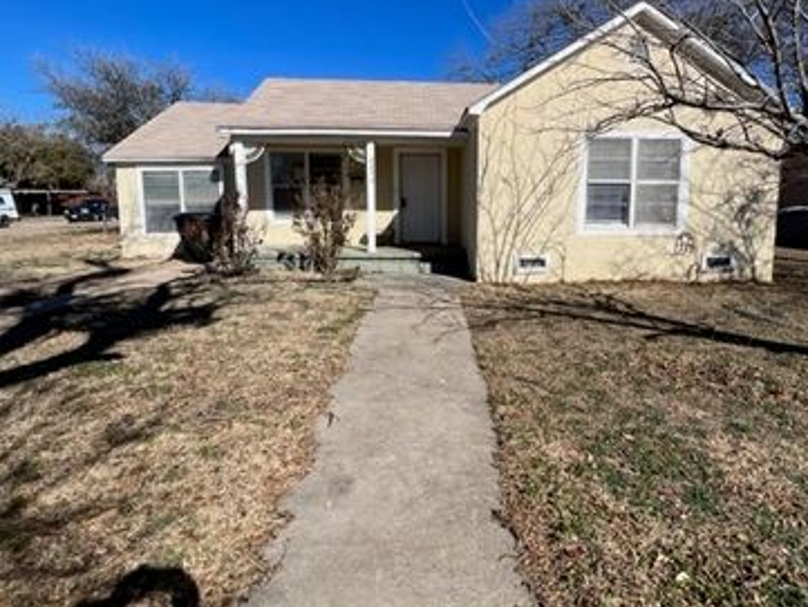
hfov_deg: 87.3
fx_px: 420
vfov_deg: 71.2
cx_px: 452
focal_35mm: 18
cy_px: 256
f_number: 1.8
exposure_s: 1/3040
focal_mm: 1.57
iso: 32
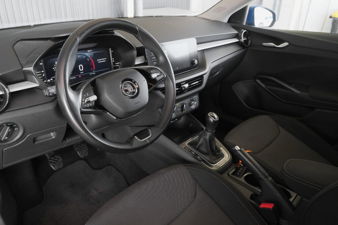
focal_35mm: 27
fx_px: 254
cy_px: 112
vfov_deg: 47.9
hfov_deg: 67.4
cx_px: 169
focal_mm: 18.1
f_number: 6.4
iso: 2000
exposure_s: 1/60
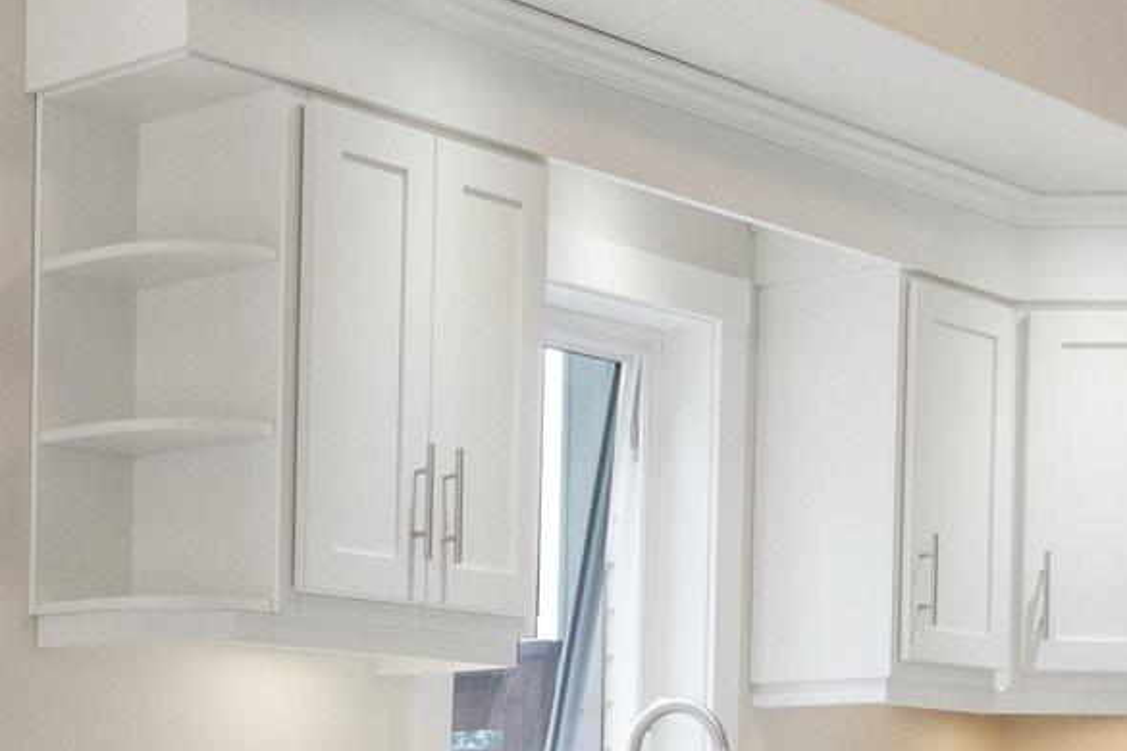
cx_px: 29
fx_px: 2629
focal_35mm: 84
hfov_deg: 23.3
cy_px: 908
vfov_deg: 15.6
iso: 800
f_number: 8
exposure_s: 1/60
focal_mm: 16
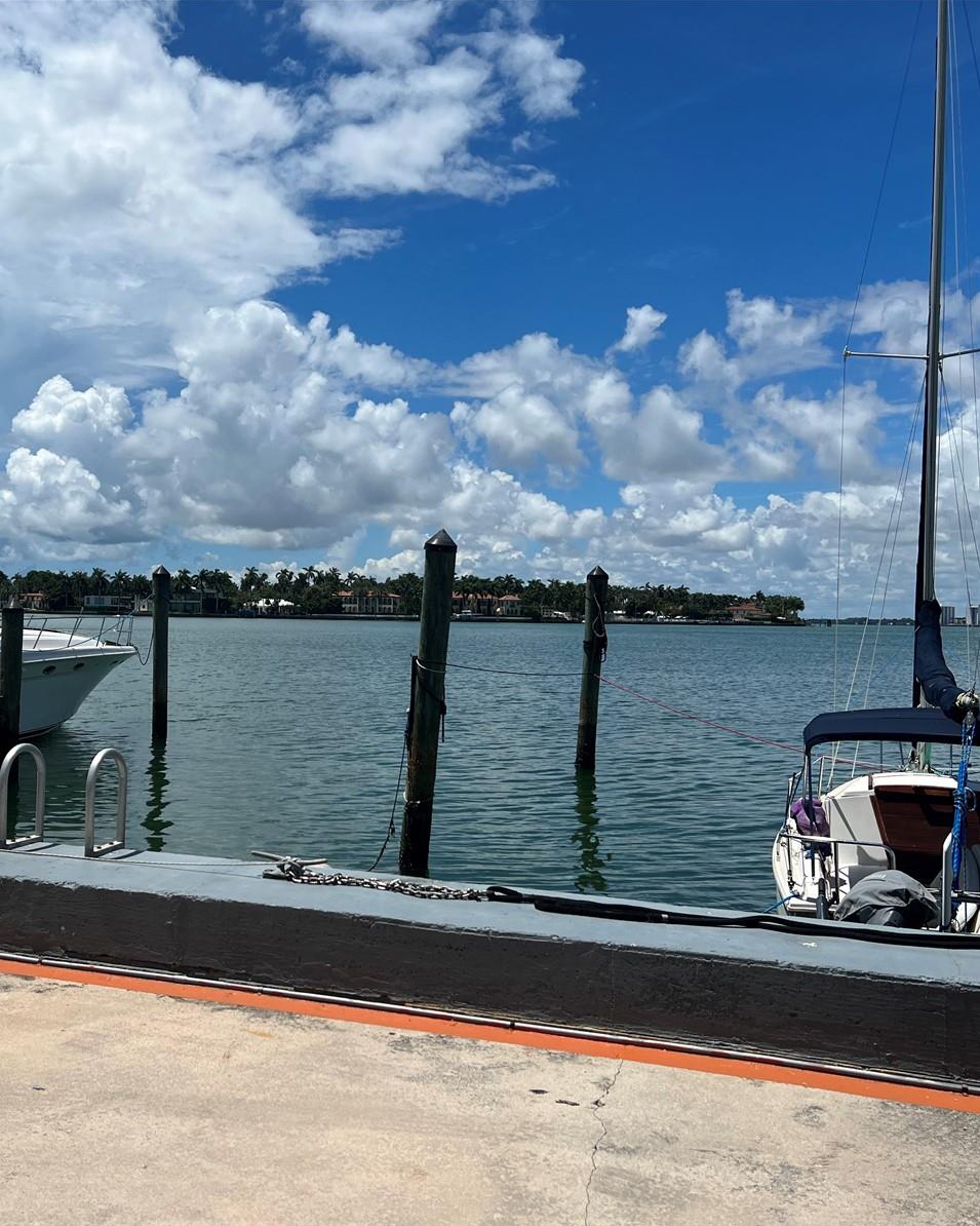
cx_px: 279
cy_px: 615
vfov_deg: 52.8
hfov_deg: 42.4
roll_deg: -1.2
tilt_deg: -0.9
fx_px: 1233
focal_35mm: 34
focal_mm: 5.7
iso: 50
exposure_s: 1/9434
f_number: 1.5
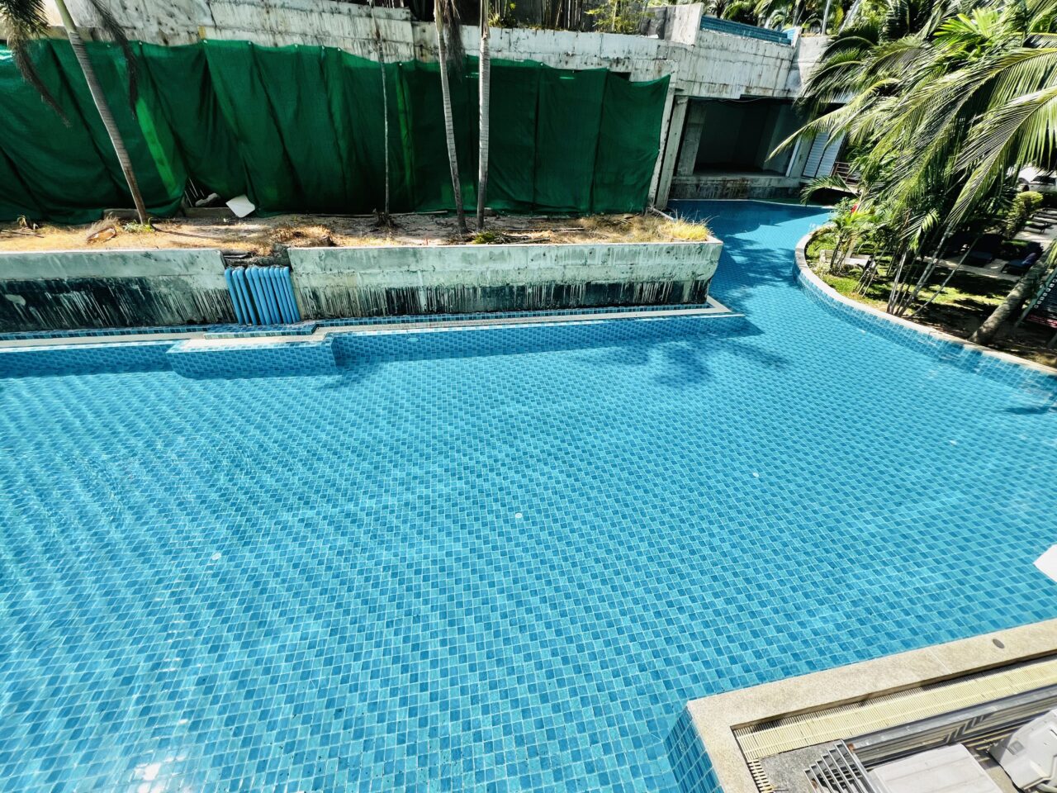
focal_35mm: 13
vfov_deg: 89.9
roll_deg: -2.1
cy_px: 396
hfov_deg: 106.2
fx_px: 397
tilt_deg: -34.8
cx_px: 528
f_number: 1.8
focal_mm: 1.57
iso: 32
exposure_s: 1/1508
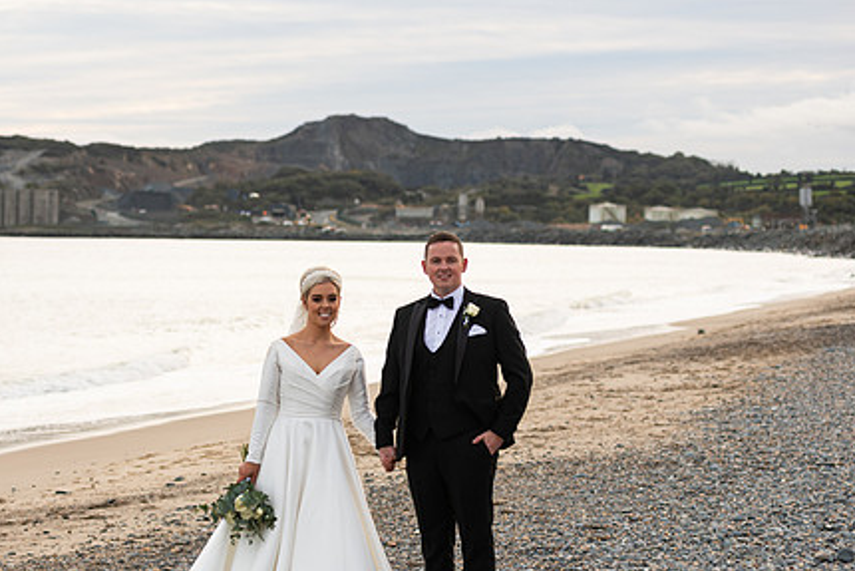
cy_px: 351
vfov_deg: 12.7
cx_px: 334
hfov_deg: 18.9
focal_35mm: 108
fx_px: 2566
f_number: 3.5
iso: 80
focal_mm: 80
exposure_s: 1/200
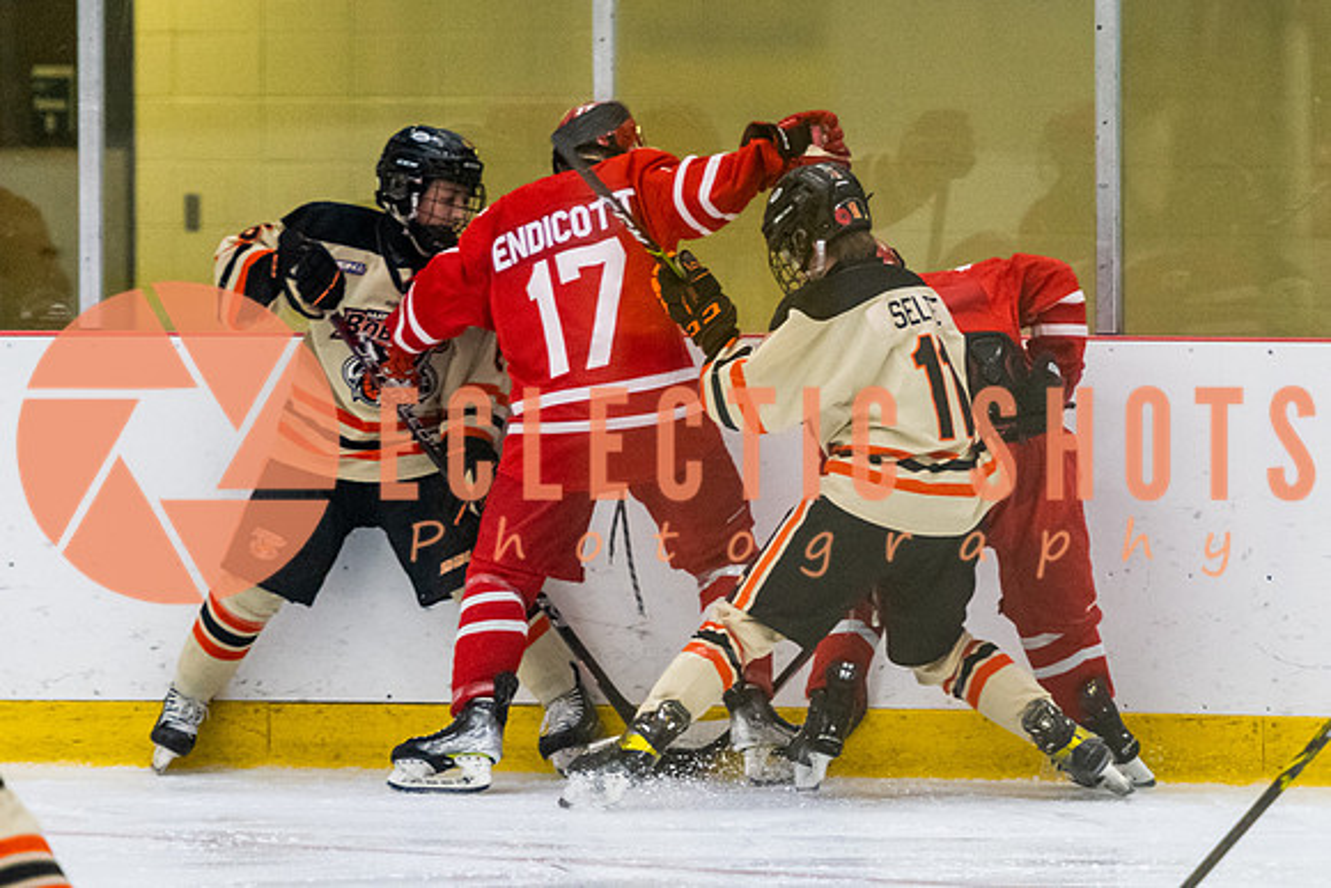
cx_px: 951
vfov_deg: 4.0
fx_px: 12709
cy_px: 628
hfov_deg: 6.0
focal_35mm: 344
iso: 3200
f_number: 3.2
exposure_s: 1/640
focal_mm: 170
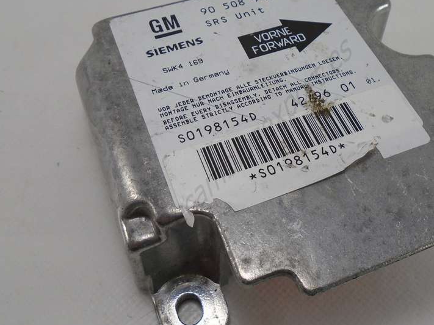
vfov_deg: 35.9
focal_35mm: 40
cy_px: 135
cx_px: 261
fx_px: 501
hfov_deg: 46.5
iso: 100
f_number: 3.2
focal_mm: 4.6
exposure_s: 1/200
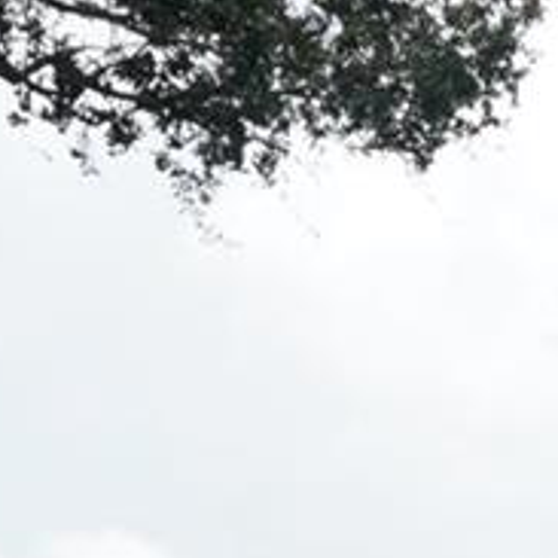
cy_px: 1082
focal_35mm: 290
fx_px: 5289
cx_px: 1857
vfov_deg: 5.9
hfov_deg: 5.5
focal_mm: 26
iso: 100
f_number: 8
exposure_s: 1/200
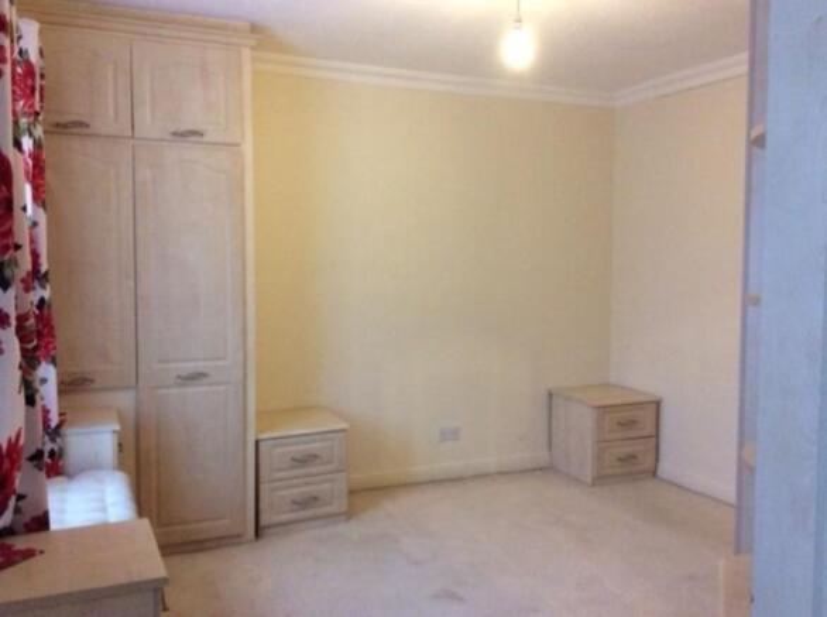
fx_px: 763
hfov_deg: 56.9
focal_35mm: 32
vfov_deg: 44.0
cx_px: 414
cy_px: 308
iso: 250
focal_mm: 3.3
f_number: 2.4
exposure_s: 1/25
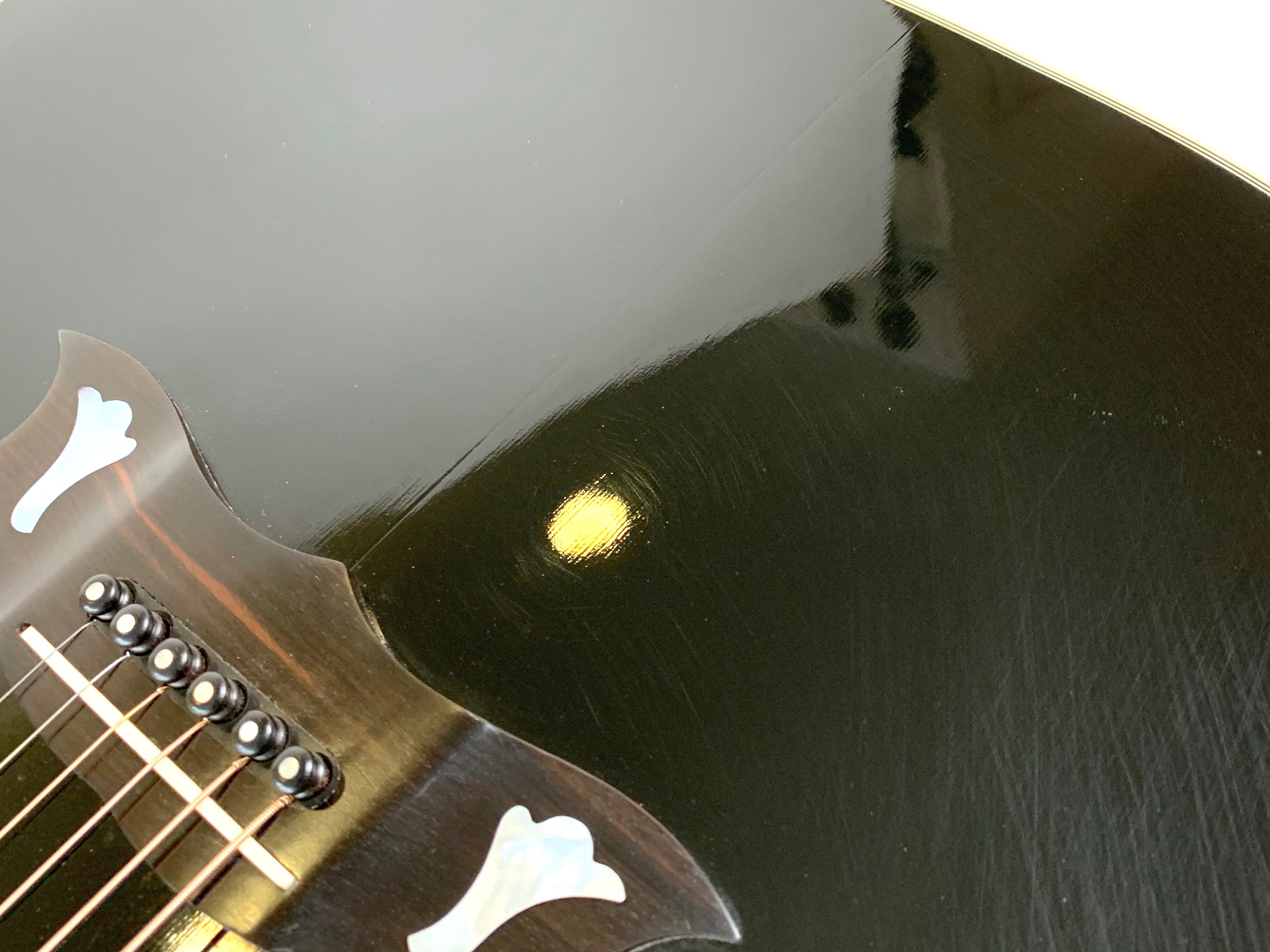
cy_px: 399
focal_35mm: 35
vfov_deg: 40.6
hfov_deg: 52.5
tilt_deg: -73.5
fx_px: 1284
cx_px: 698
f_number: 1.8
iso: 125
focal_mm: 4.25
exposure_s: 1/50
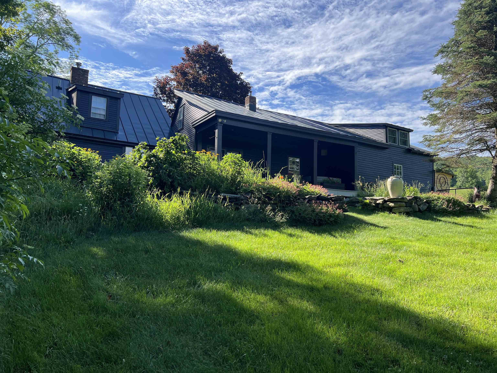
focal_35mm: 26
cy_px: 186
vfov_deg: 53.1
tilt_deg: +5.1
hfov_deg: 67.3
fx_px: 373
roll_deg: -0.8
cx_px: 248
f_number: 1.5
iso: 50
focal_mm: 5.7
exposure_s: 1/1575
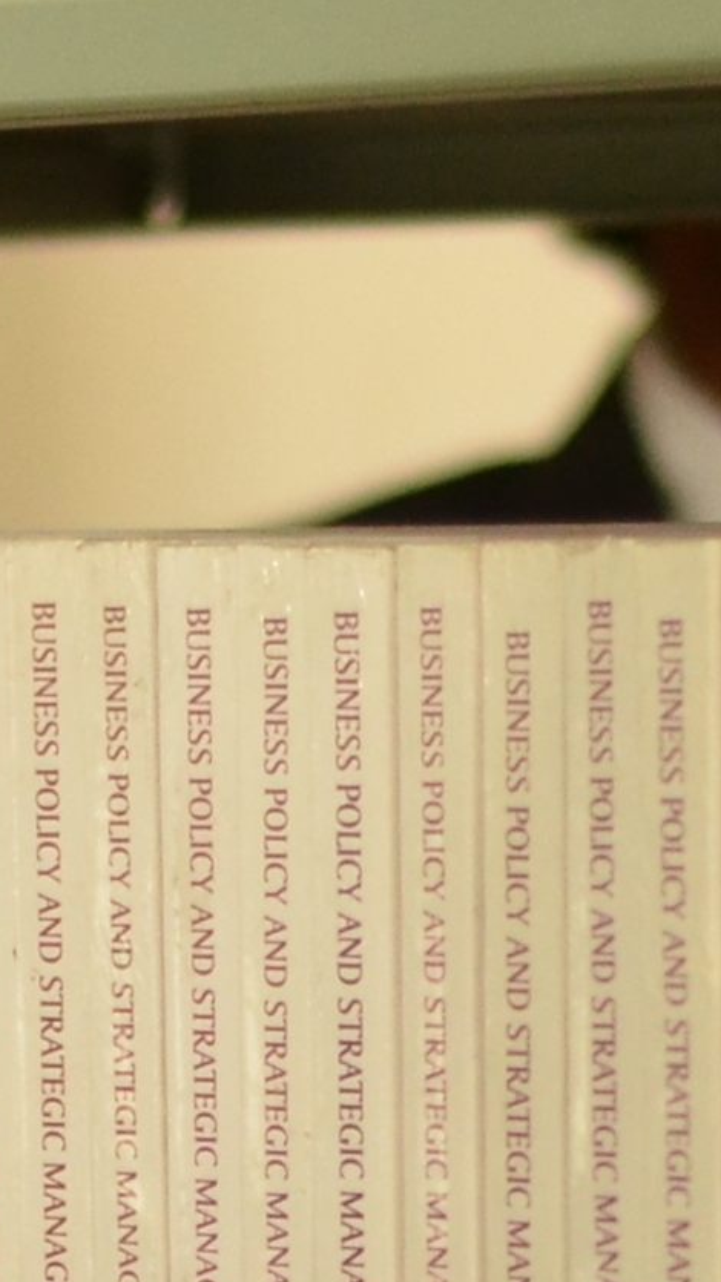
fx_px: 15709
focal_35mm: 462
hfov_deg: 2.6
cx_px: 233
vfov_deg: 4.6
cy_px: 2156
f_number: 2
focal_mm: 50
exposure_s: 1/160
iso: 800
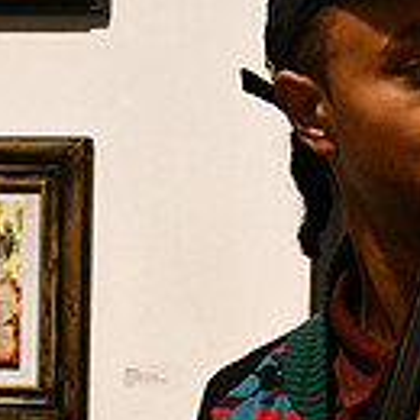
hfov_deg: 8.0
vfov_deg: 8.1
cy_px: 339
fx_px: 2965
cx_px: 506
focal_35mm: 216
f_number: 4.2
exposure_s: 1/125
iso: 3200
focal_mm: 38
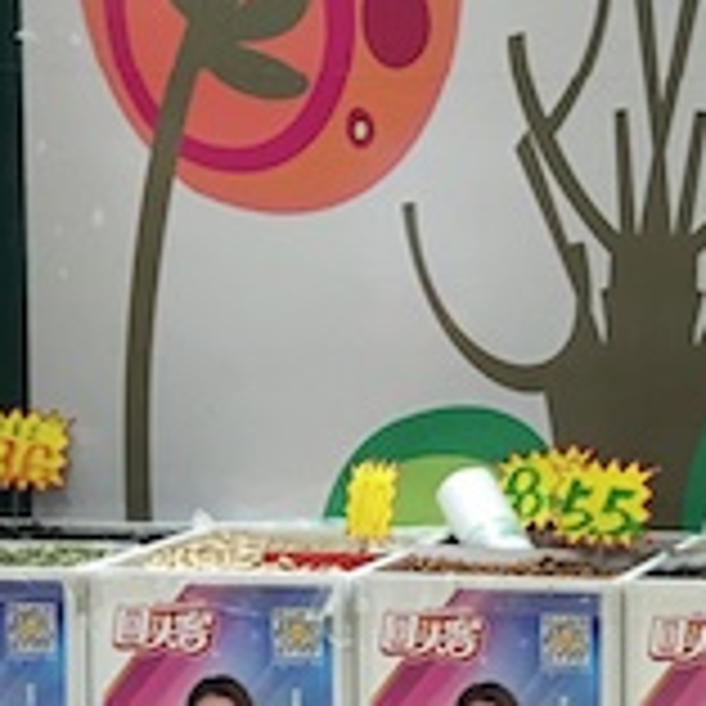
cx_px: 1277
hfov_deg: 13.9
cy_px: 277
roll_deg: -1.4
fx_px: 2561
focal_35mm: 111
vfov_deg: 15.7
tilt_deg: -3.4
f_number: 2.2
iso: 40
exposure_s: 1/33
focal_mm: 4.15
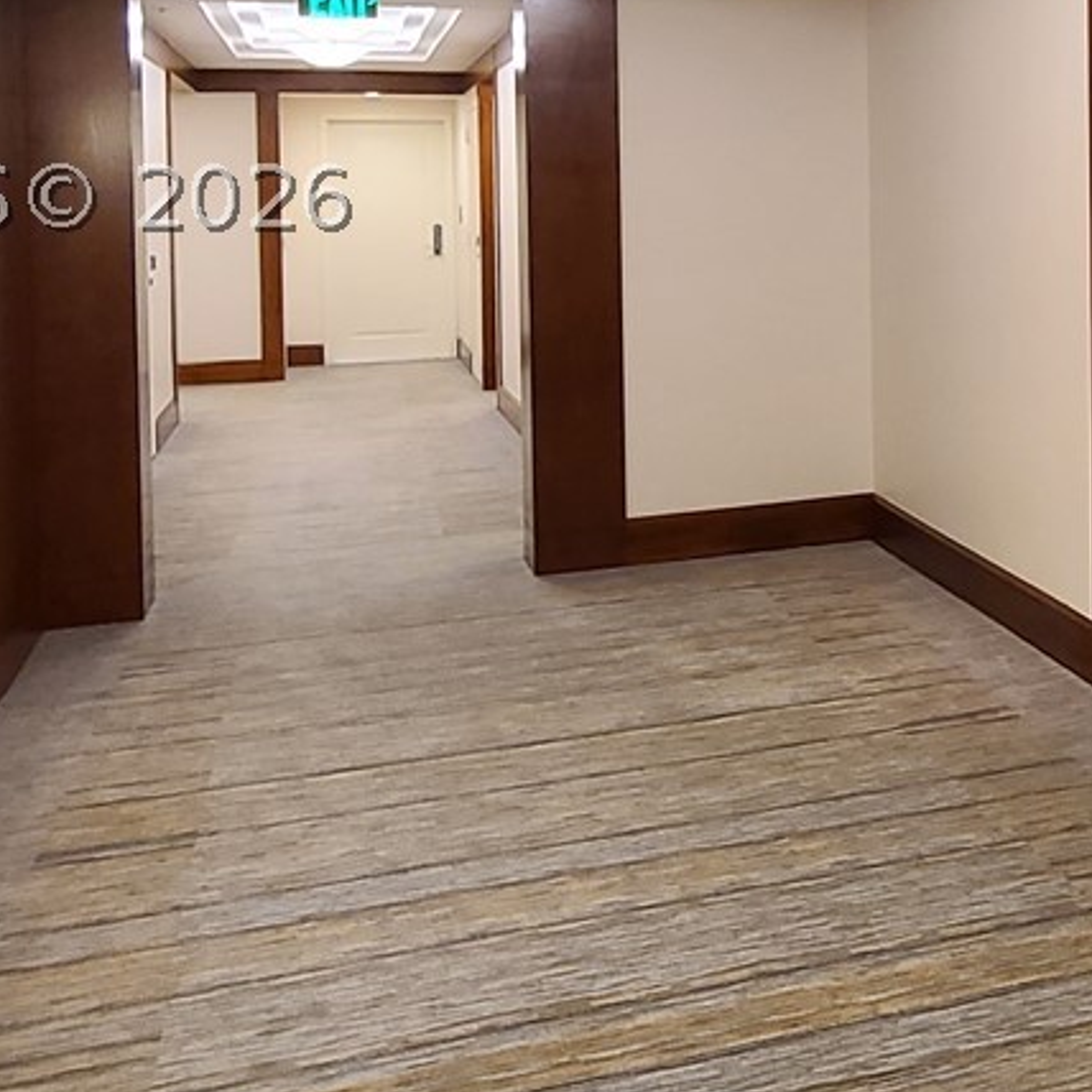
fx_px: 1535
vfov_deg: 37.6
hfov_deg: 34.9
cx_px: 1133
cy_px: 196
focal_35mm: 43
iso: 640
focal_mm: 2.2
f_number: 2.2
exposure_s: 1/24
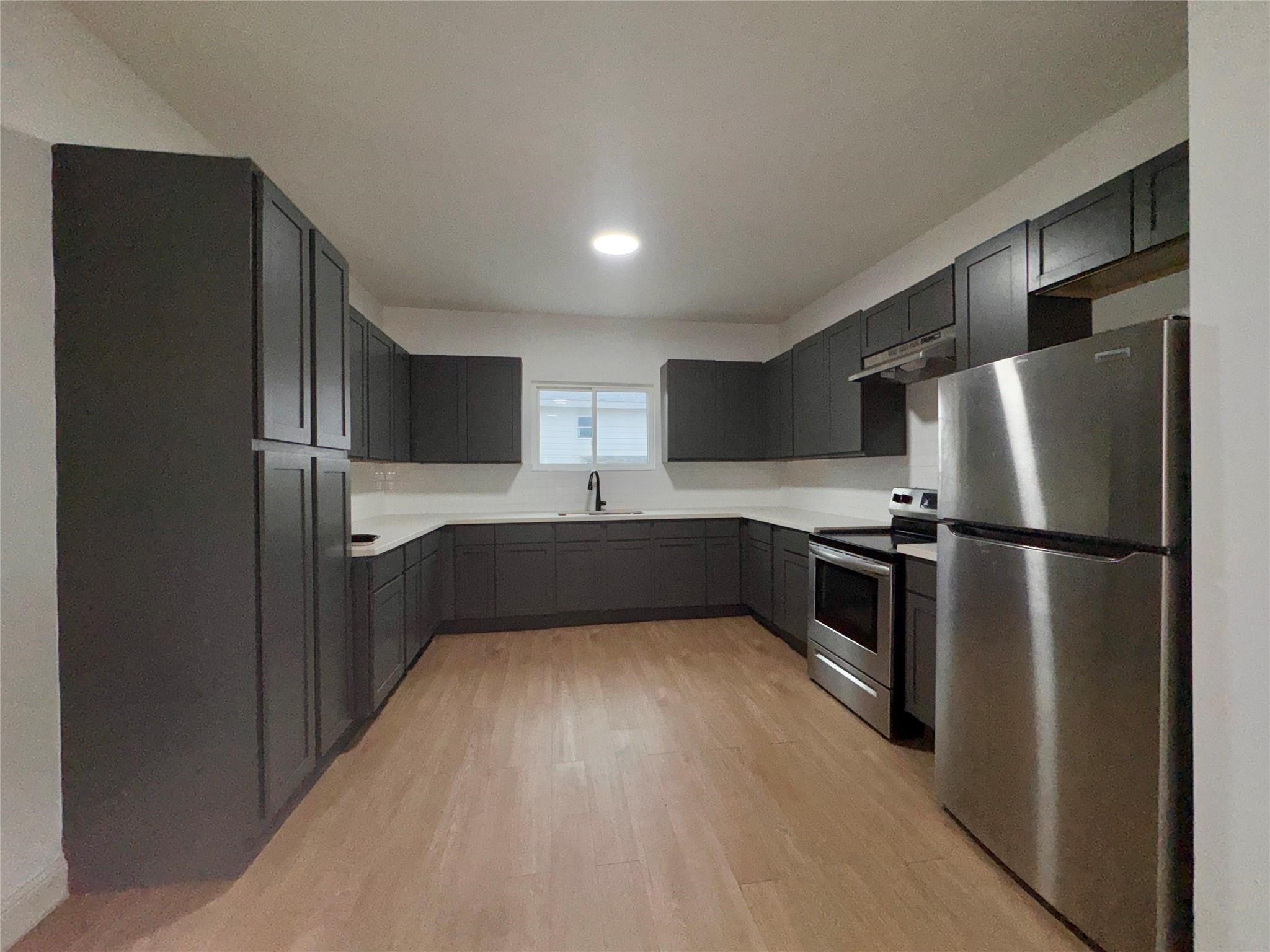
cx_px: 635
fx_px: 514
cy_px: 476
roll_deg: +0.6
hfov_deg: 102.1
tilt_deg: -0.1
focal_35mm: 14
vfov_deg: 85.7
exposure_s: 1/122
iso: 64
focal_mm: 2.22
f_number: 2.2
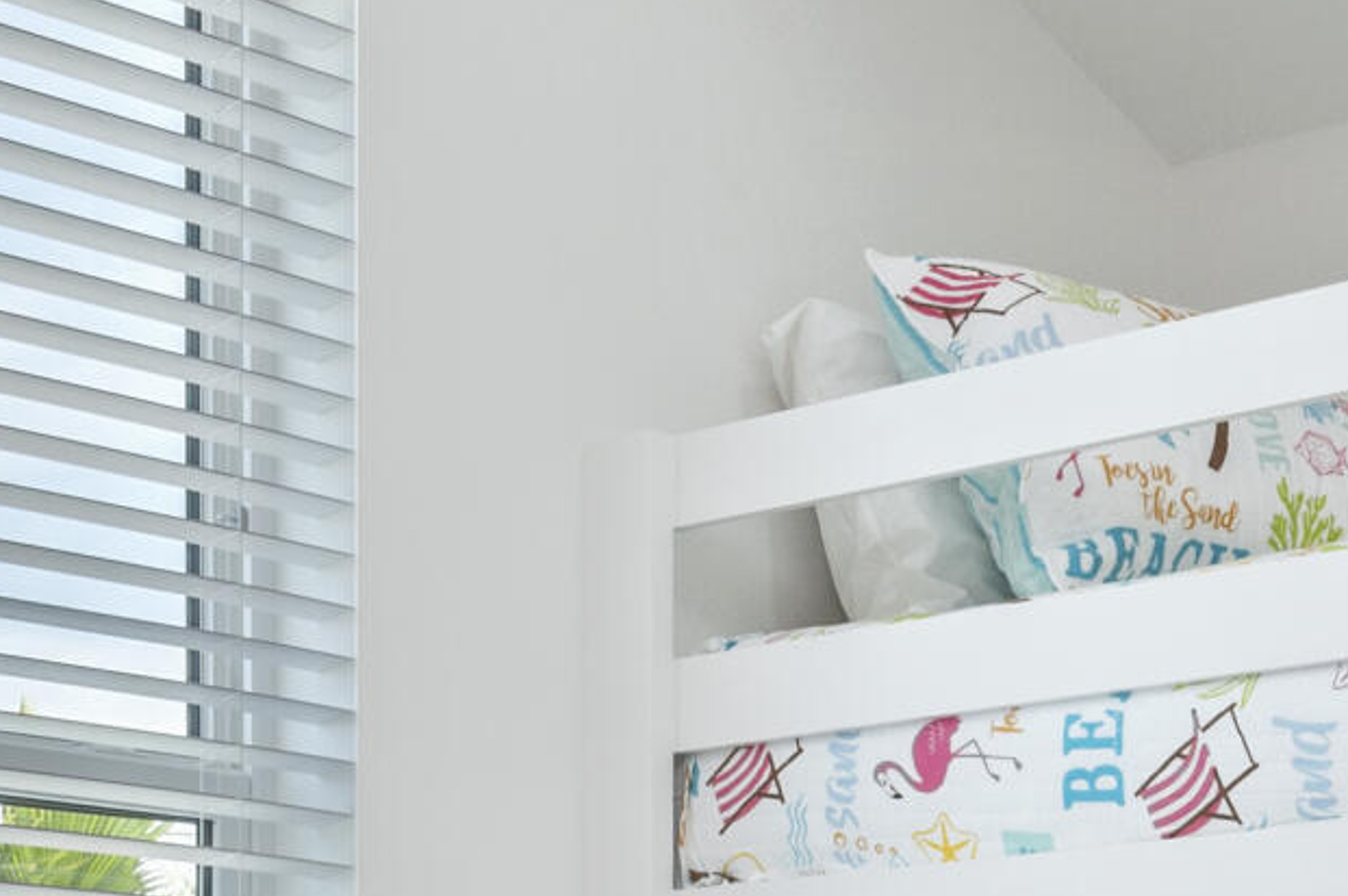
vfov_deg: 14.6
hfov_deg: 22.9
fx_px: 3255
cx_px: 156
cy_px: 1341
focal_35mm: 87
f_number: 9
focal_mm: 18
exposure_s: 1/60
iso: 320
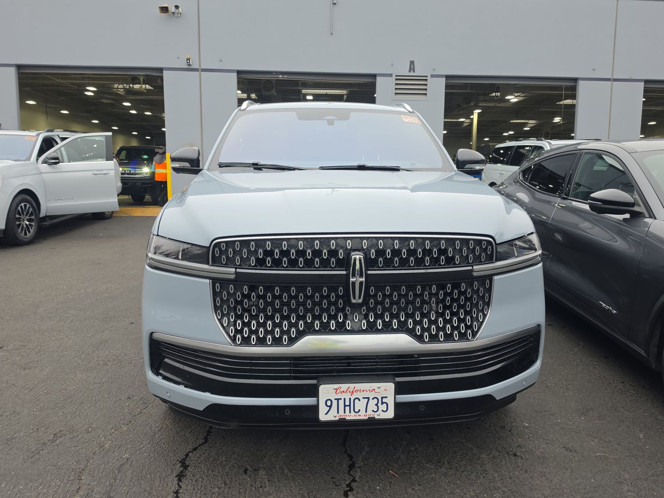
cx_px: 343
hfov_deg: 71.6
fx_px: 460
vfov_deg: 56.8
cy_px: 246
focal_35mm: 24
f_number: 1.4
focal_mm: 6.5
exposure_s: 1/136
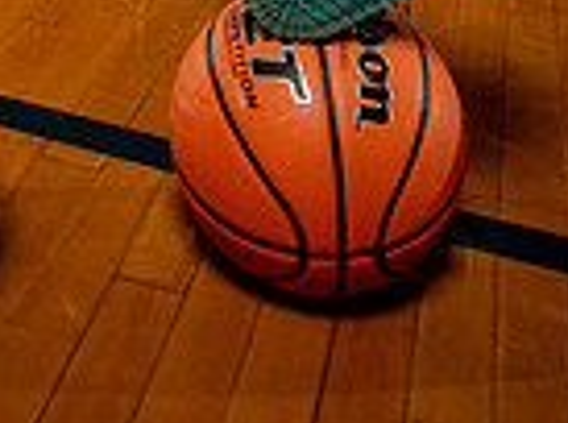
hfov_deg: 24.7
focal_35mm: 76
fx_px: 1244
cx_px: 17
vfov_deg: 14.7
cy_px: -502
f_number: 4.5
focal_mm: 24
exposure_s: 1/250
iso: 400
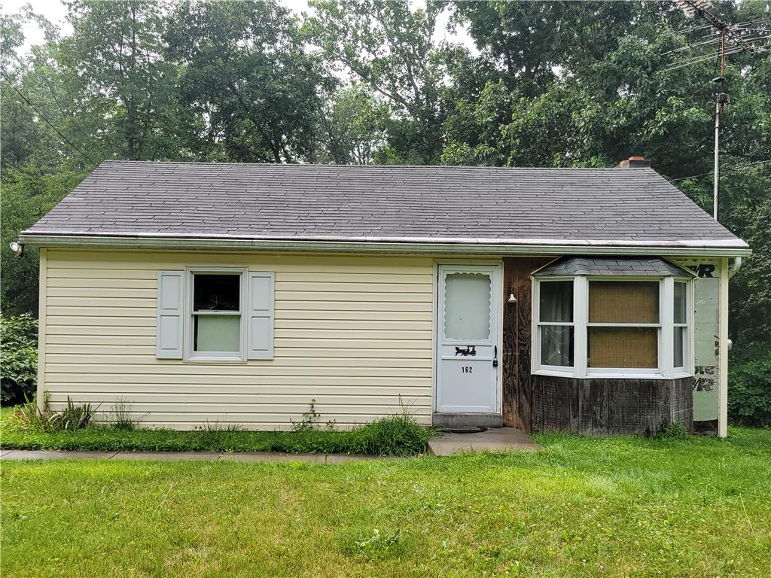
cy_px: 289
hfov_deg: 67.3
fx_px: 579
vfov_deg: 53.1
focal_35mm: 26
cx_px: 386
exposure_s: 1/1546
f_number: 1.8
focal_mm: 5.4
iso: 40
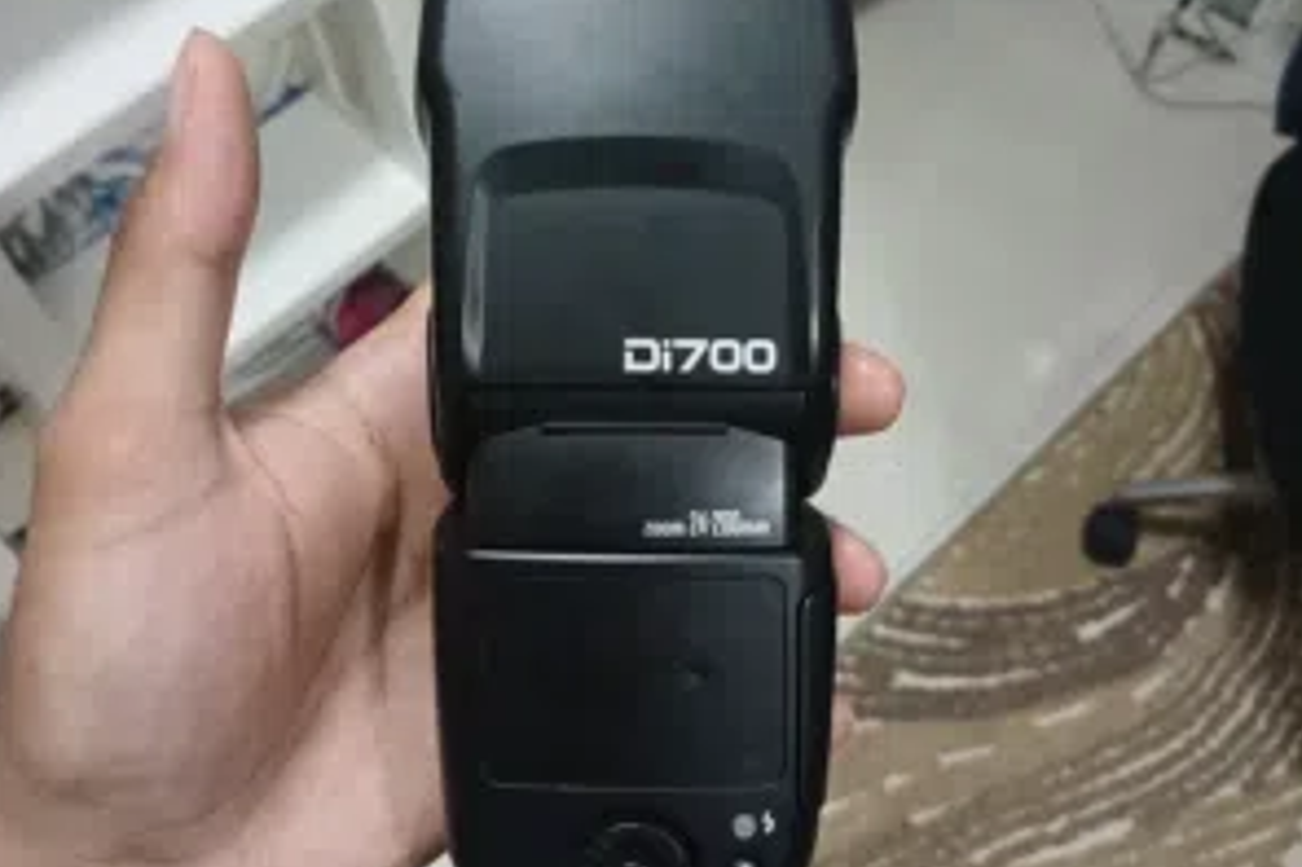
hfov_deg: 50.7
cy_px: 374
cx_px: 647
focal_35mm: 38
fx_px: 1374
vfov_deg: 35.0
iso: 500
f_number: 1.8
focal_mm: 4
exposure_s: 1/25
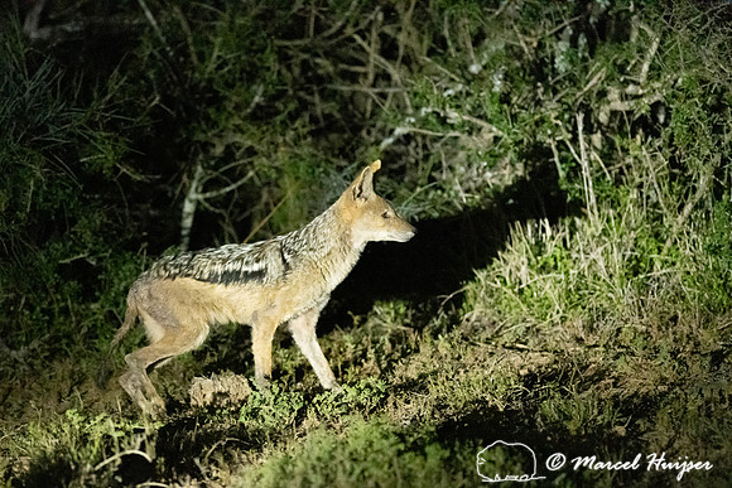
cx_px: 278
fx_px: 7565
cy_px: 303
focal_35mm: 372
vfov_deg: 3.7
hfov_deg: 5.5
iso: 32254
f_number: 2.8
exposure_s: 1/250
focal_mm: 300
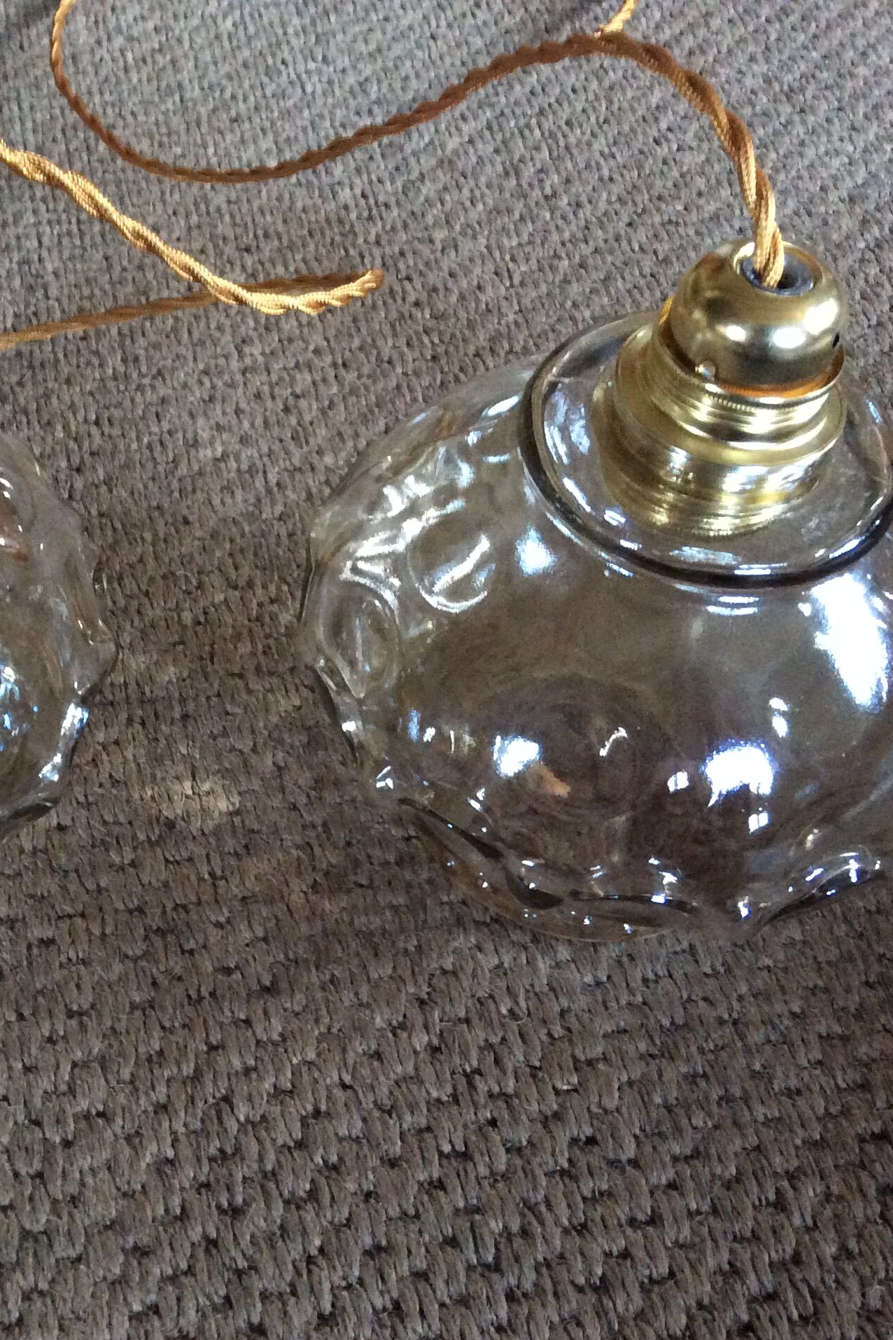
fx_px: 1674
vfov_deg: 43.6
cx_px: 198
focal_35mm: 45
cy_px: 676
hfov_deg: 29.3
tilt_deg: -54.3
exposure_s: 1/17
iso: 320
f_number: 2.4
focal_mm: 3.3
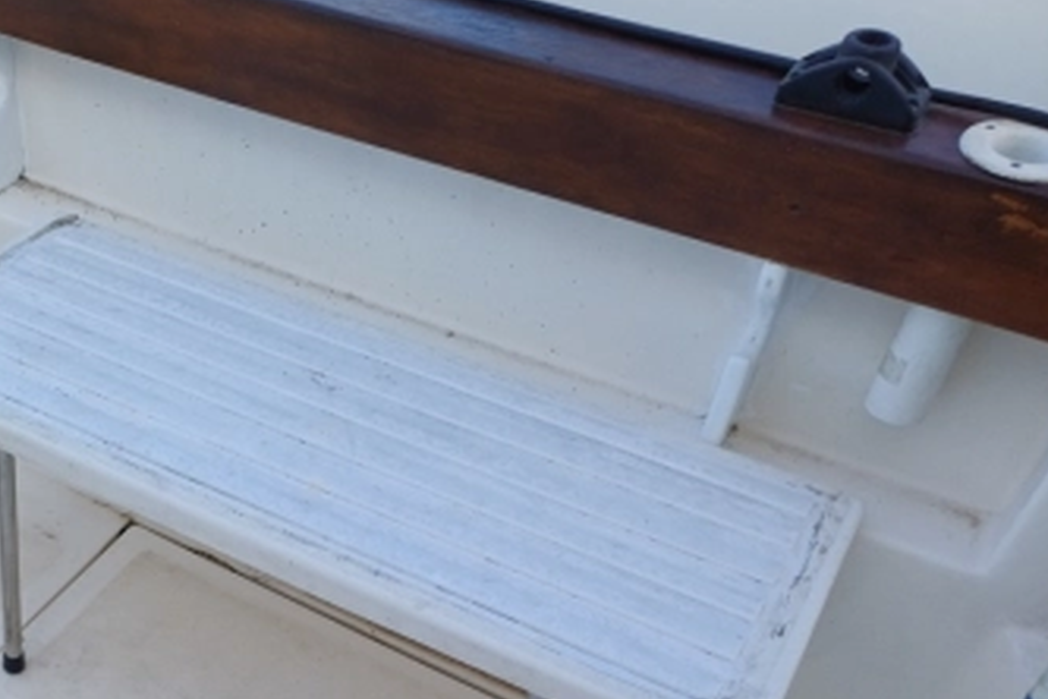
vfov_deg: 30.3
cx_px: 217
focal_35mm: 43
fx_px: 1252
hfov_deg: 43.4
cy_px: 575
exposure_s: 1/368
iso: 50
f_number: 1.8
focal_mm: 4.65
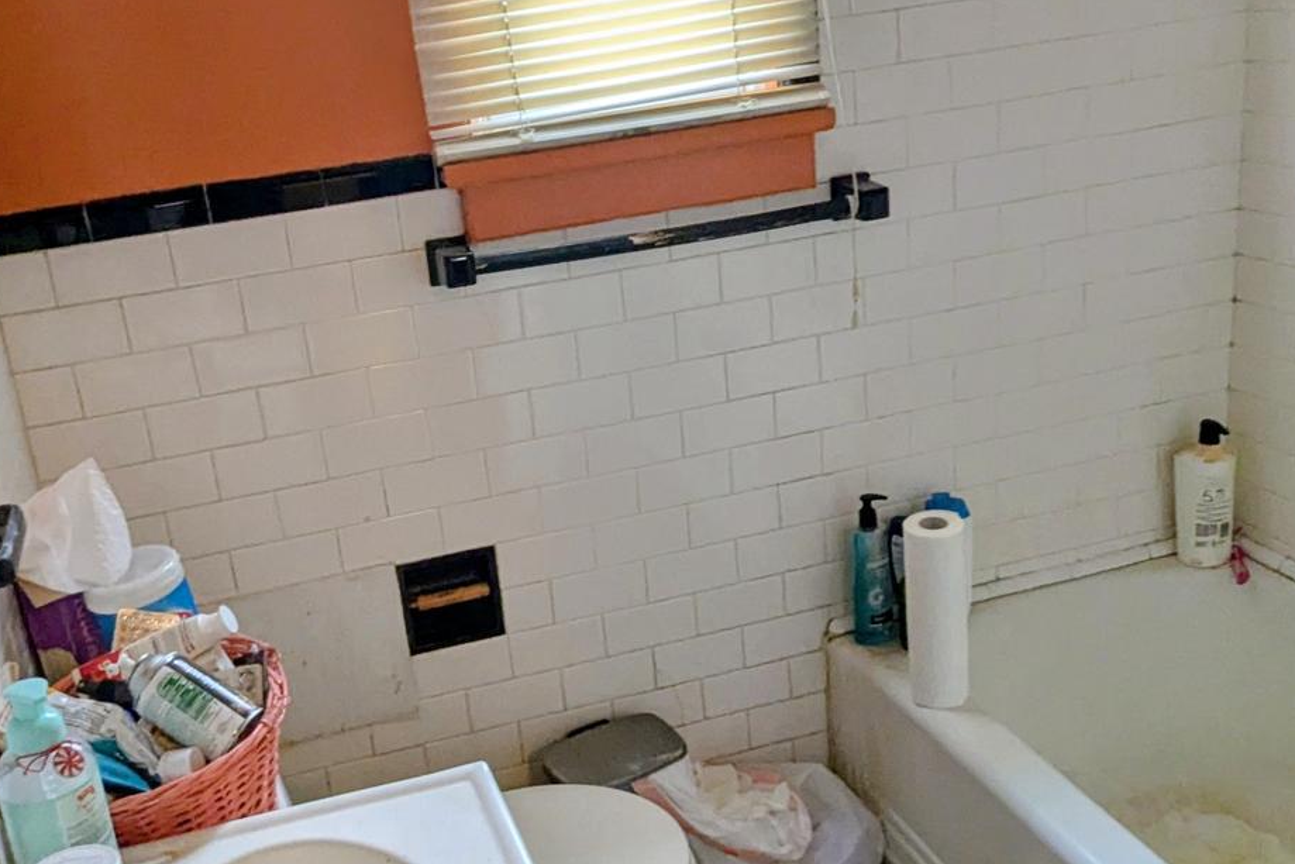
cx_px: 538
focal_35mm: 37
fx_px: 1331
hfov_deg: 51.6
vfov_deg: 36.0
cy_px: 437
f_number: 2.2
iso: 124
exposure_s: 1/40
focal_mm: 2.35
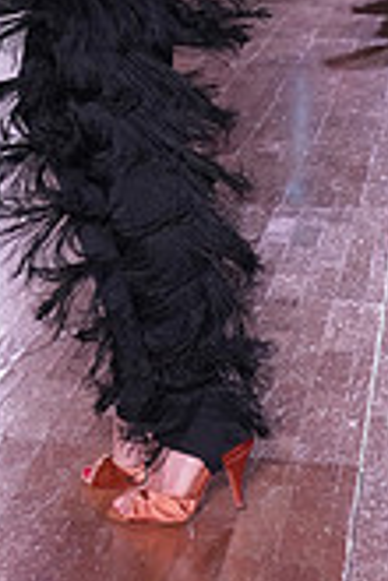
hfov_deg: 10.3
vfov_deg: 15.0
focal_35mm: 130
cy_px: -183
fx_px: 2102
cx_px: -132
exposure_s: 1/320
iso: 5000
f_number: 5.6
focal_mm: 37
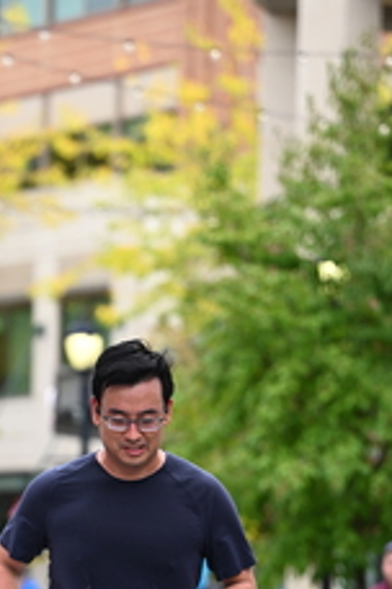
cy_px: 517
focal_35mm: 278
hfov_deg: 4.9
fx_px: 4540
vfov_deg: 7.4
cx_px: -61
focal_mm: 115
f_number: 2.8
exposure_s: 1/2000
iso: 640
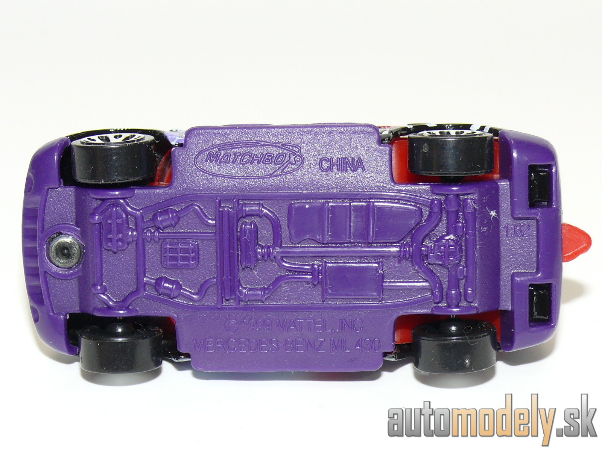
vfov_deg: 13.7
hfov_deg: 18.2
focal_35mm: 108
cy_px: 226
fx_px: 1878
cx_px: 301
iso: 100
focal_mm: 13.8
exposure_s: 1/30
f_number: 4
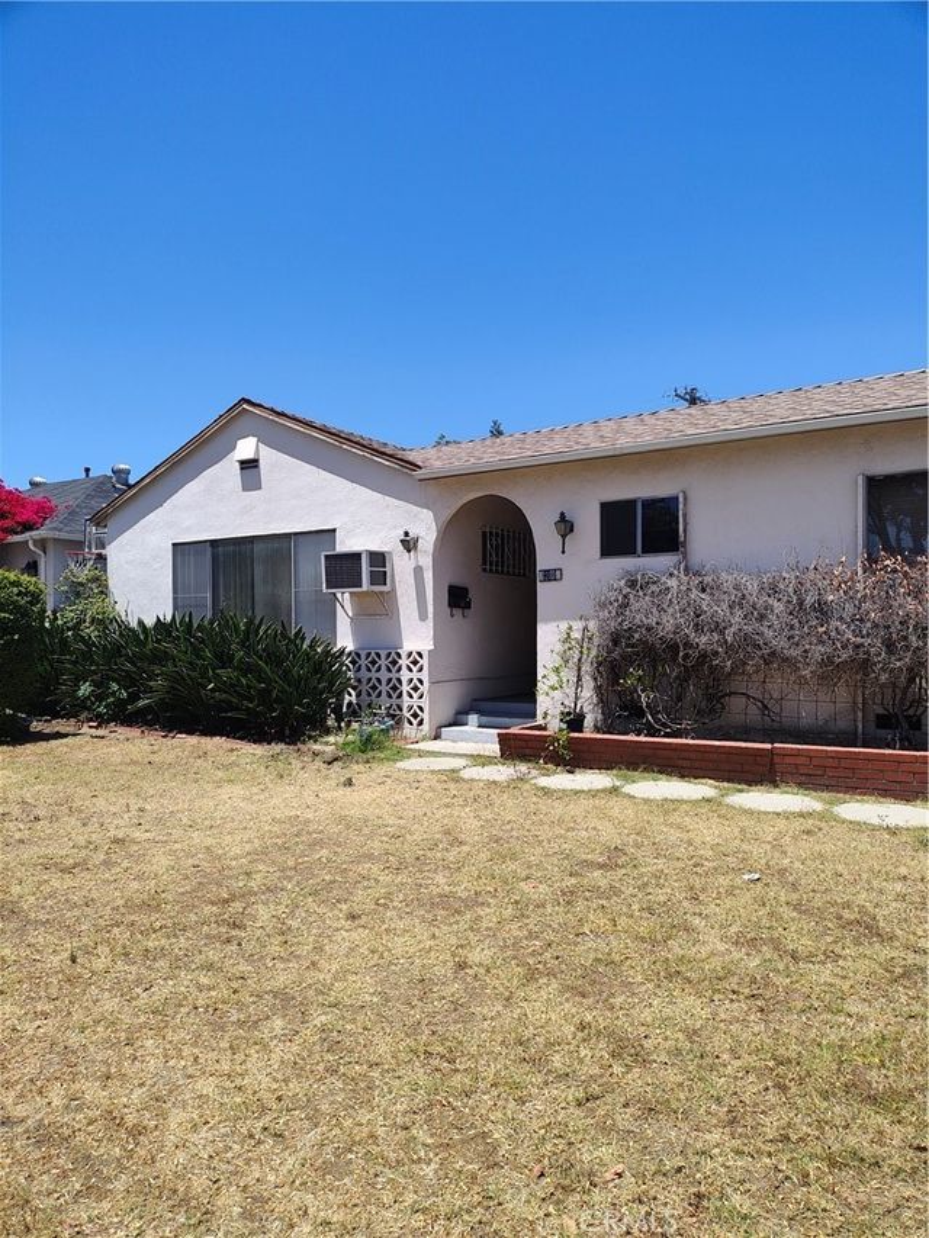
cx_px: 464
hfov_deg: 54.9
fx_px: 894
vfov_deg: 69.4
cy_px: 619
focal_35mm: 25
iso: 120
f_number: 1.7
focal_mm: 4.71
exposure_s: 1/1407
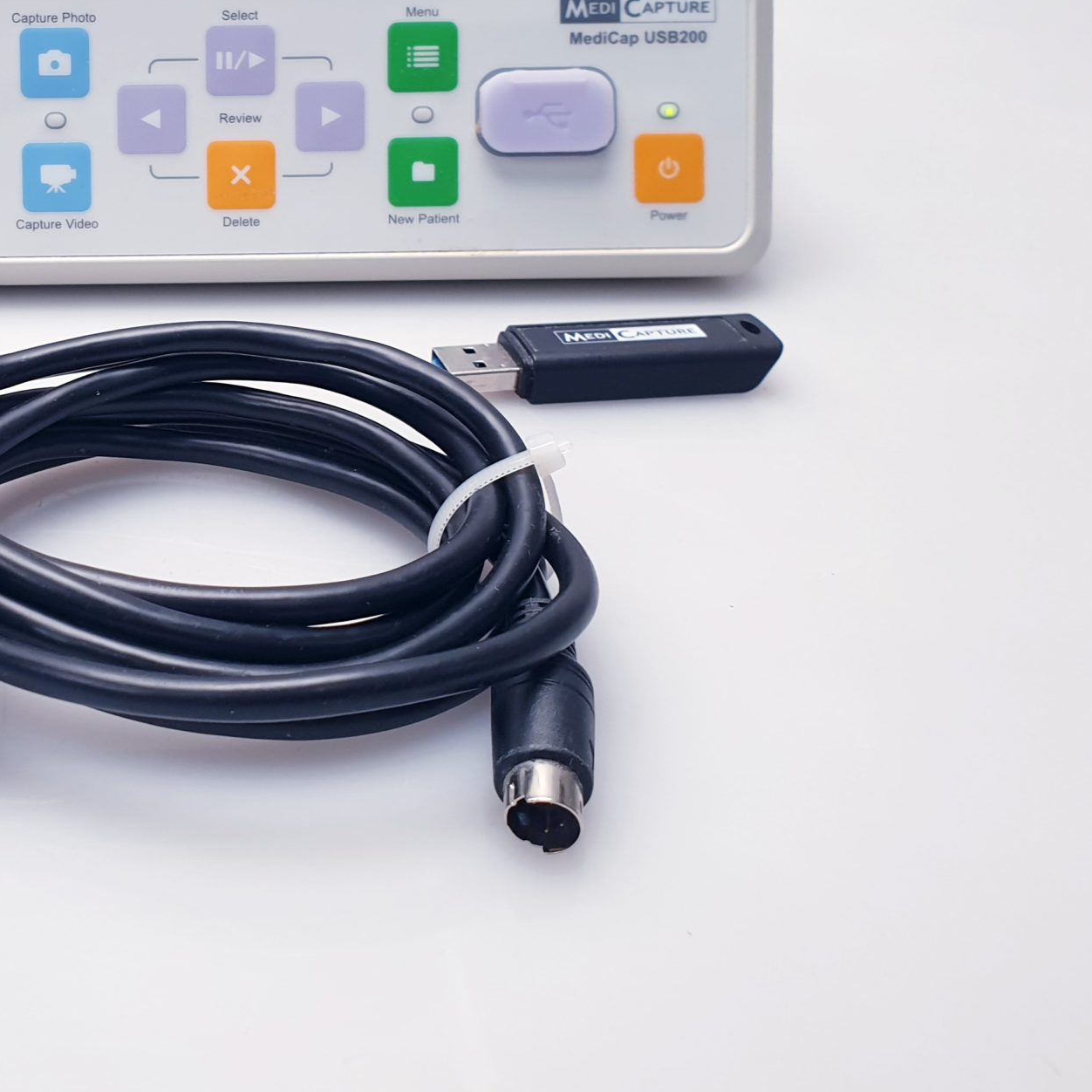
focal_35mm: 47
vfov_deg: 35.5
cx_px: 127
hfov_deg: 34.2
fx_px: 1677
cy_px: 317
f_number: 2.4
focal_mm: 4.3
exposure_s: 1/50
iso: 80
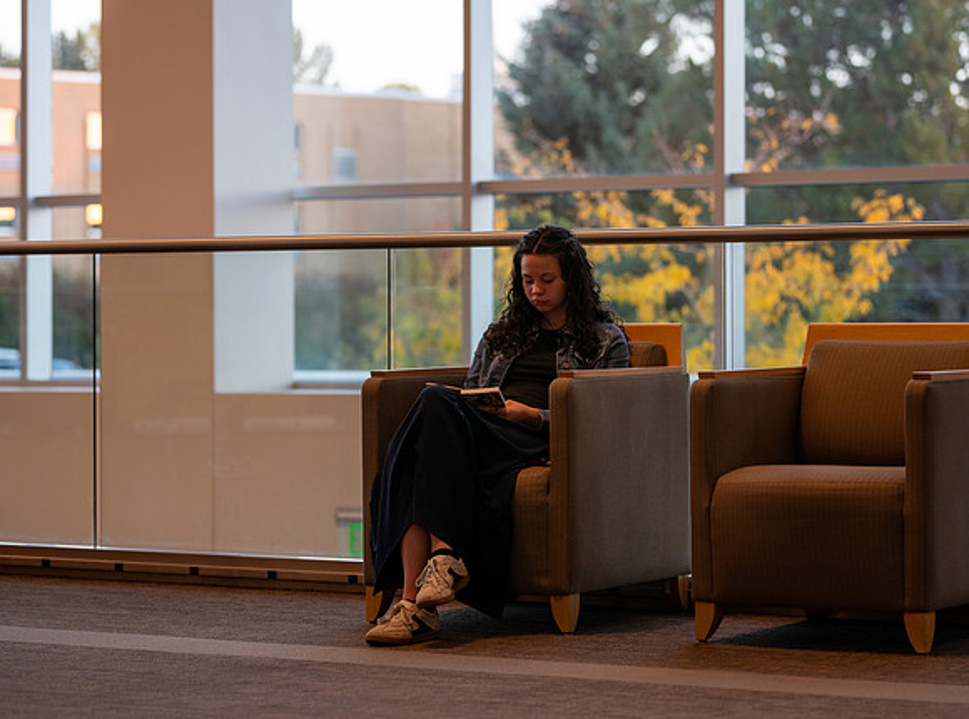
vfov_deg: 13.7
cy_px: 342
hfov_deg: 18.4
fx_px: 2986
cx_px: 541
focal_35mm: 107
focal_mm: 95
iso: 640
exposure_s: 1/160
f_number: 2.8
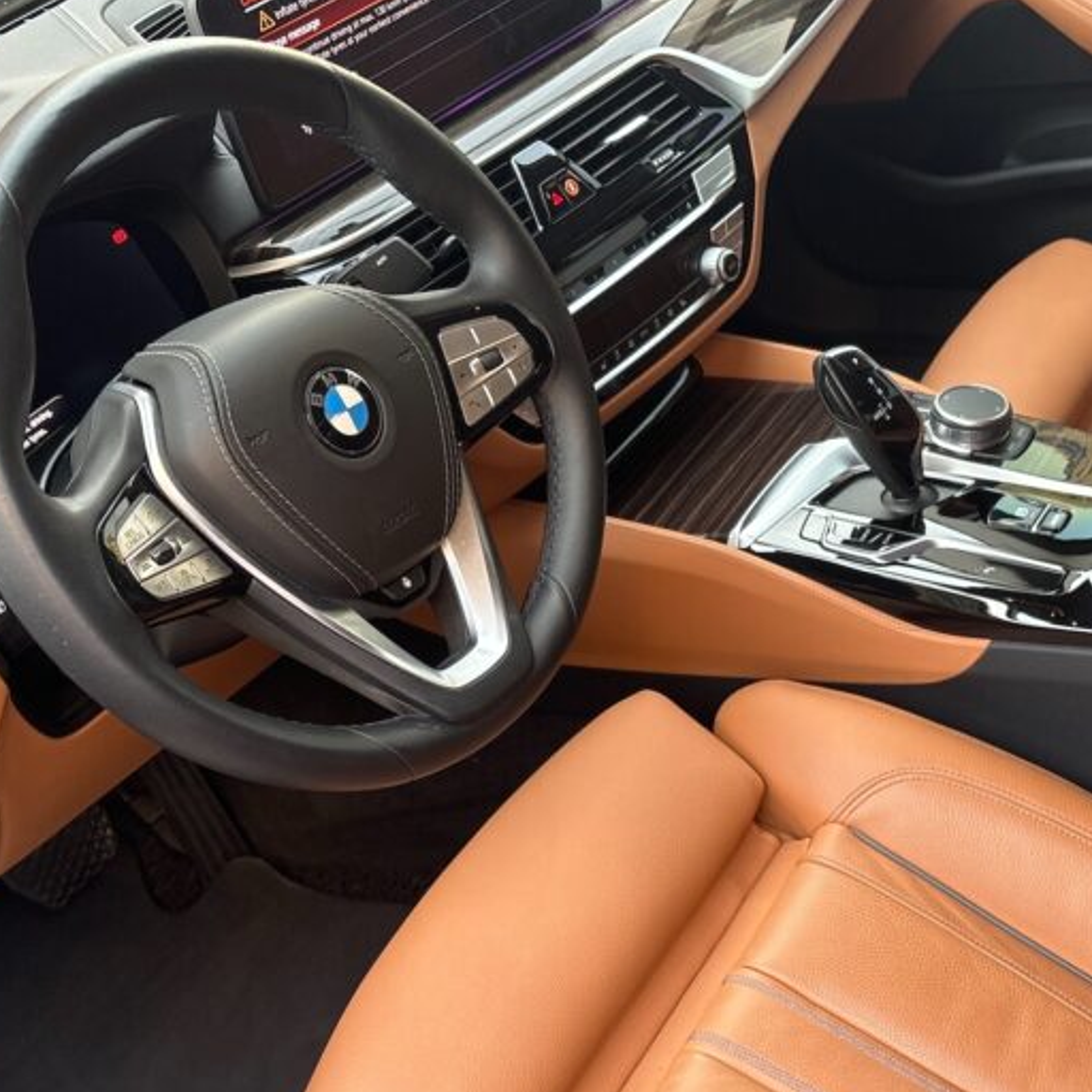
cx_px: 653
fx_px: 1642
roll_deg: +19.5
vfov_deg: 36.6
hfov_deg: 36.7
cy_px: 668
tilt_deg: -37.2
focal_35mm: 46
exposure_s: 1/121
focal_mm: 5.96
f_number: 1.6
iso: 125
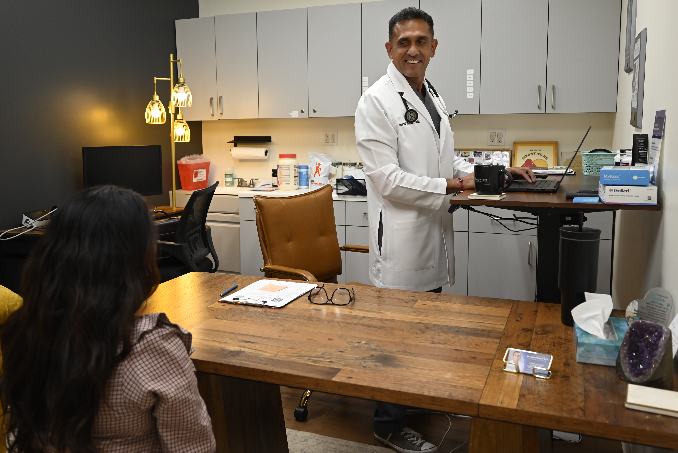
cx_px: 317
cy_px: 199
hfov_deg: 57.2
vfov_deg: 39.9
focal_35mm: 33
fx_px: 622
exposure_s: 1/125
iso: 800
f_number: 4.5
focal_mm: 28
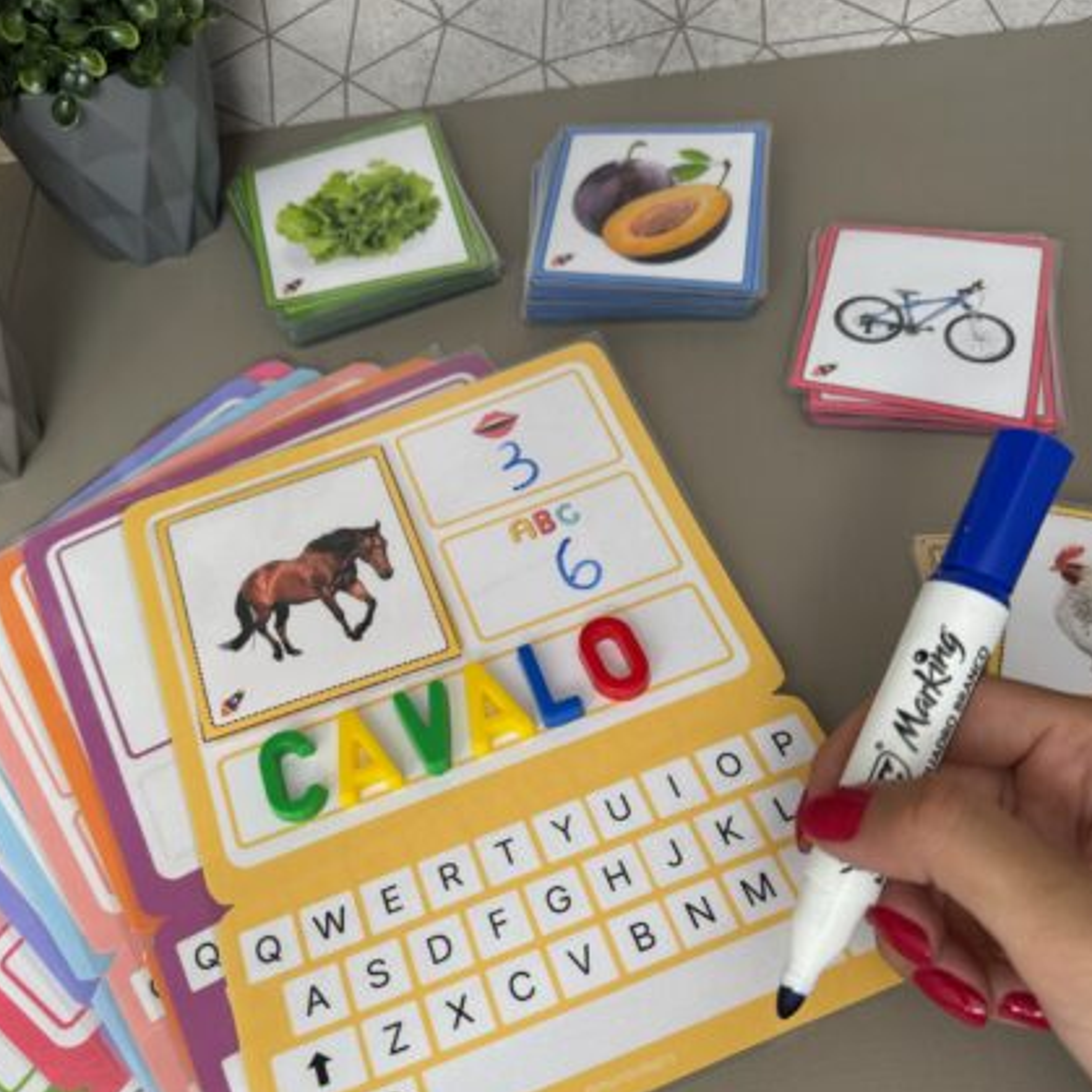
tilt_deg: -58.5
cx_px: 545
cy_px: 640
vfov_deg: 55.3
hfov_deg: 55.6
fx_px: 1035
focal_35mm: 29
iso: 200
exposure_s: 1/121
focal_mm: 6.76
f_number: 1.78
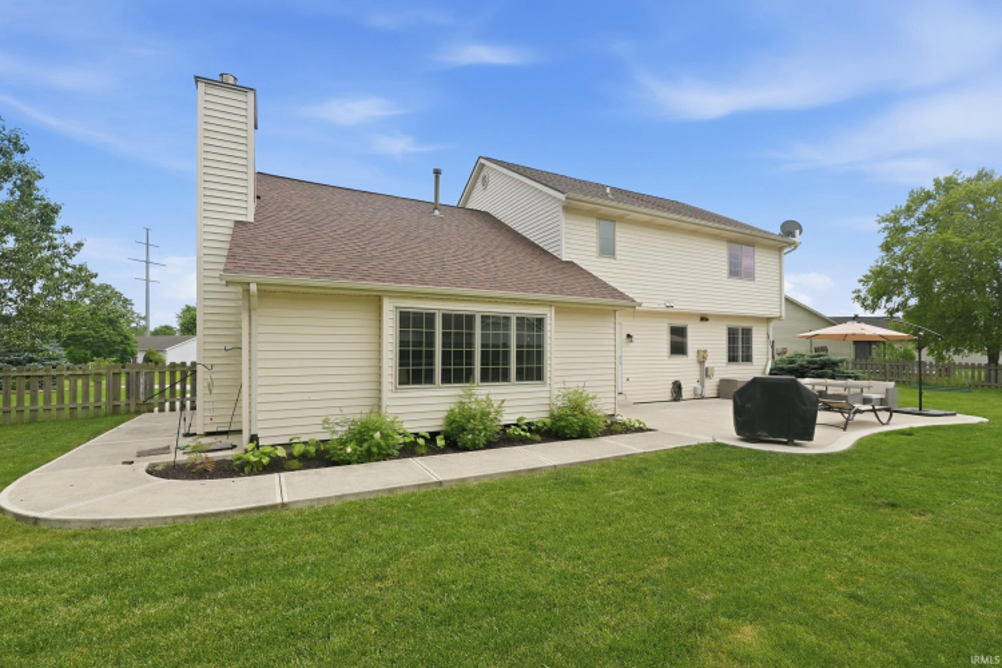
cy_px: 334
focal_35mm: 15
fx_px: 417
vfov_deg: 77.3
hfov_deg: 100.4
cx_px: 501
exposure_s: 1/320
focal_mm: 10
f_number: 6.3
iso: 200
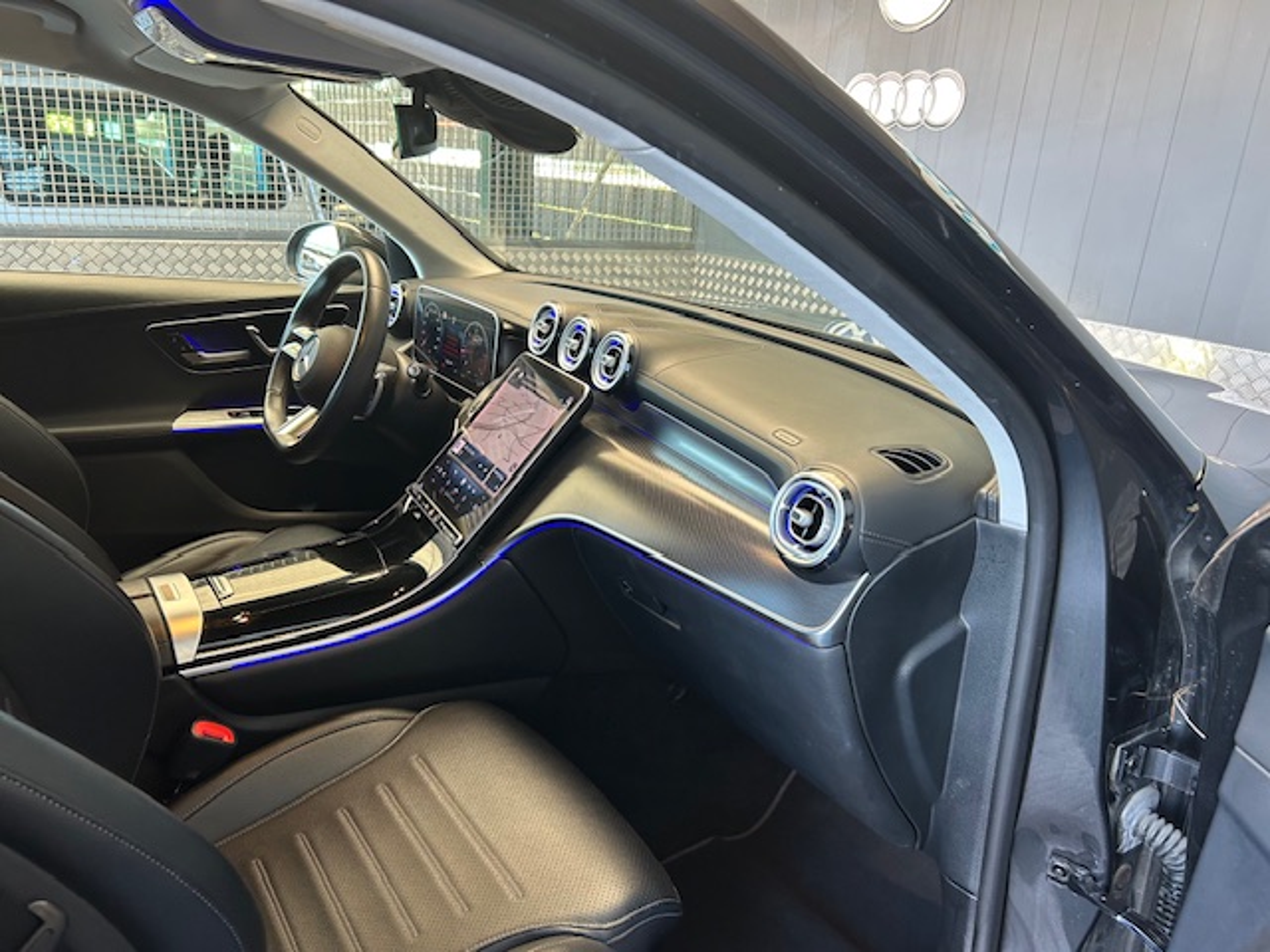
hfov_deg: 67.3
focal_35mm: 26
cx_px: 635
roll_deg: -6.7
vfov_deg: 53.1
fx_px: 954
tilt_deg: -19.5
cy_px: 476
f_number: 1.5
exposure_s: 1/92
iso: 125
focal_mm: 5.7
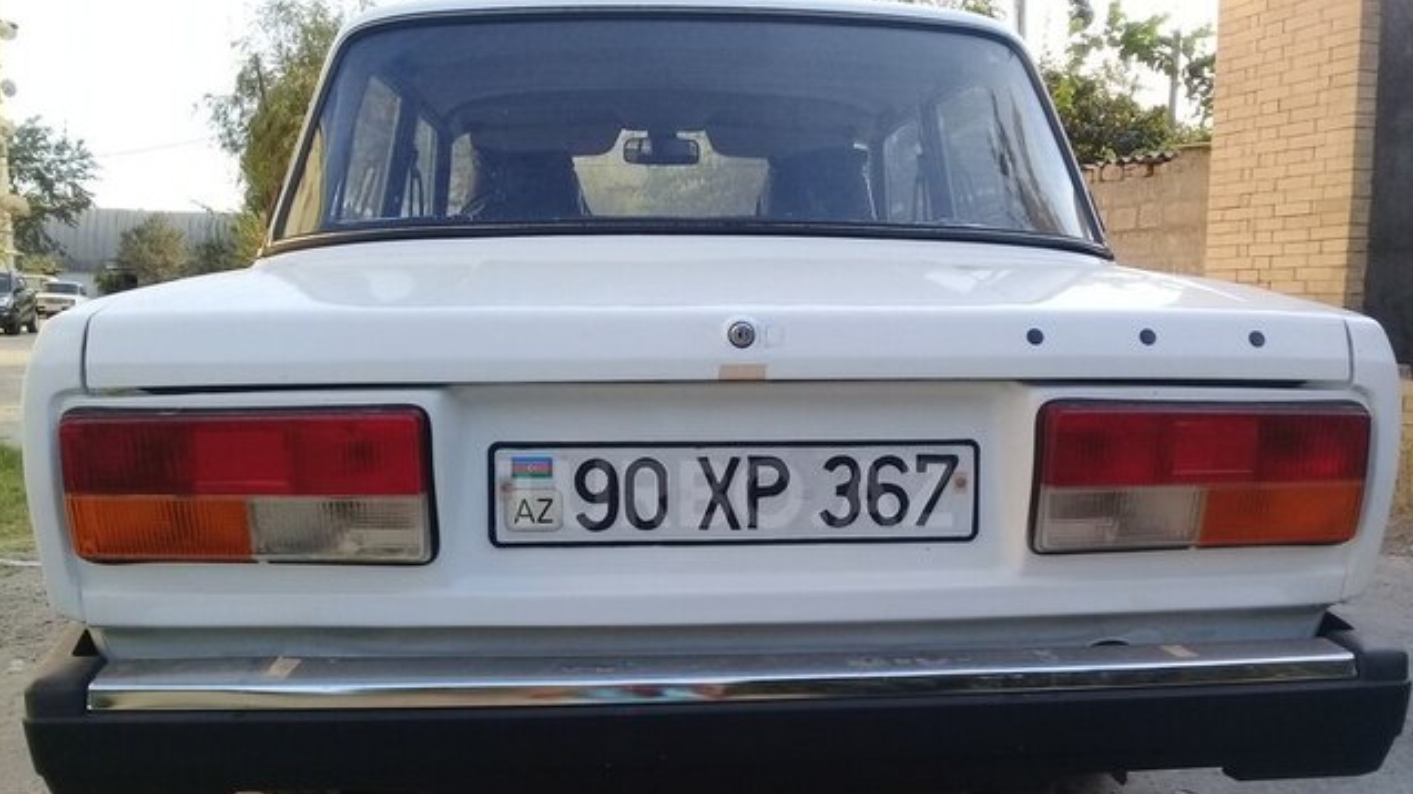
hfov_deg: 56.6
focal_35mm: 35
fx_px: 1311
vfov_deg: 33.5
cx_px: 725
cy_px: 493
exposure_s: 1/212
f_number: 2.2
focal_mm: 3.3
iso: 50
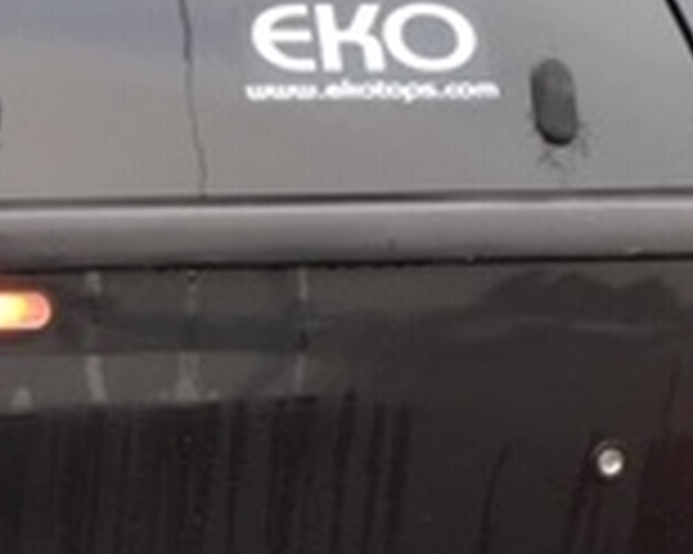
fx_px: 2419
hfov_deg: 15.4
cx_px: -252
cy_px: 365
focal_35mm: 118
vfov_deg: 13.0
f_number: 2.2
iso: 40
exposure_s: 1/100
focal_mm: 4.15
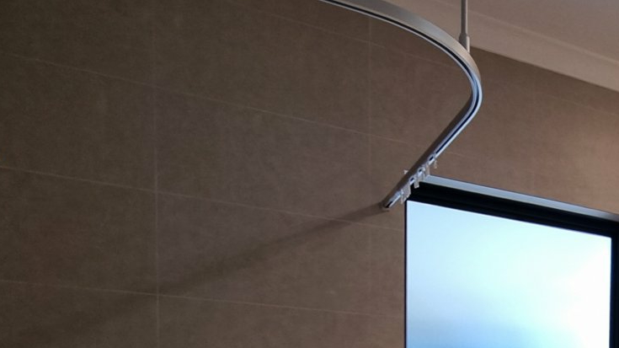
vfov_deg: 27.2
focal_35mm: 37
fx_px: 607
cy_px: 444
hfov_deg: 46.4
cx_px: 601
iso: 64
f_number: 2.2
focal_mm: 2.2
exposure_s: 1/50
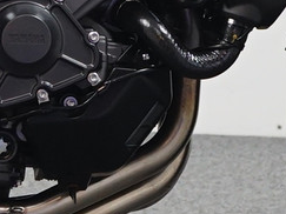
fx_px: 3328
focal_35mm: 403
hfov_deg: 4.9
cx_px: -39
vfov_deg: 3.7
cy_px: -92
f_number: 5
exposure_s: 1/60
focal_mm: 53
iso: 1000
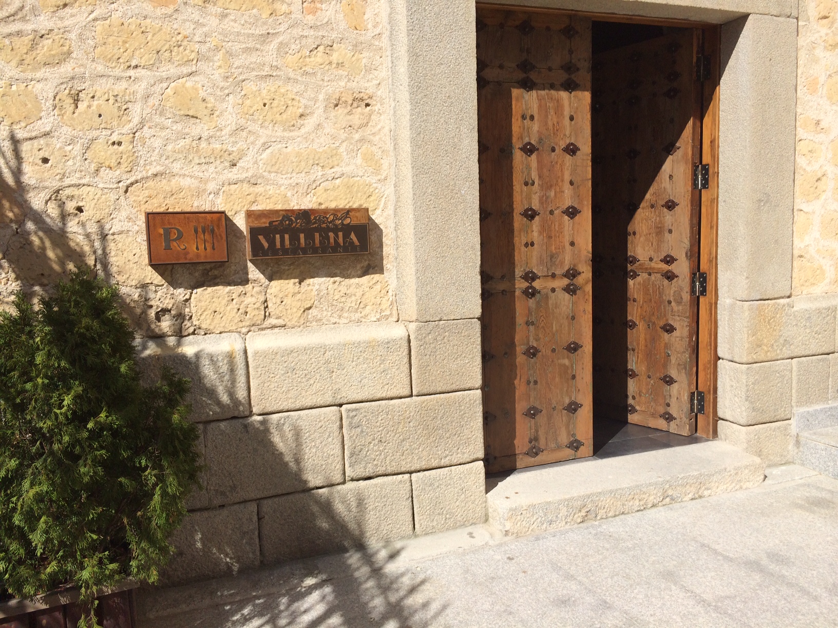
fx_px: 726
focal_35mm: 30
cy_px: 314
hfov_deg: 60.0
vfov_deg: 46.8
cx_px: 419
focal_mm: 4.12
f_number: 2.2
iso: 40
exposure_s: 1/2740
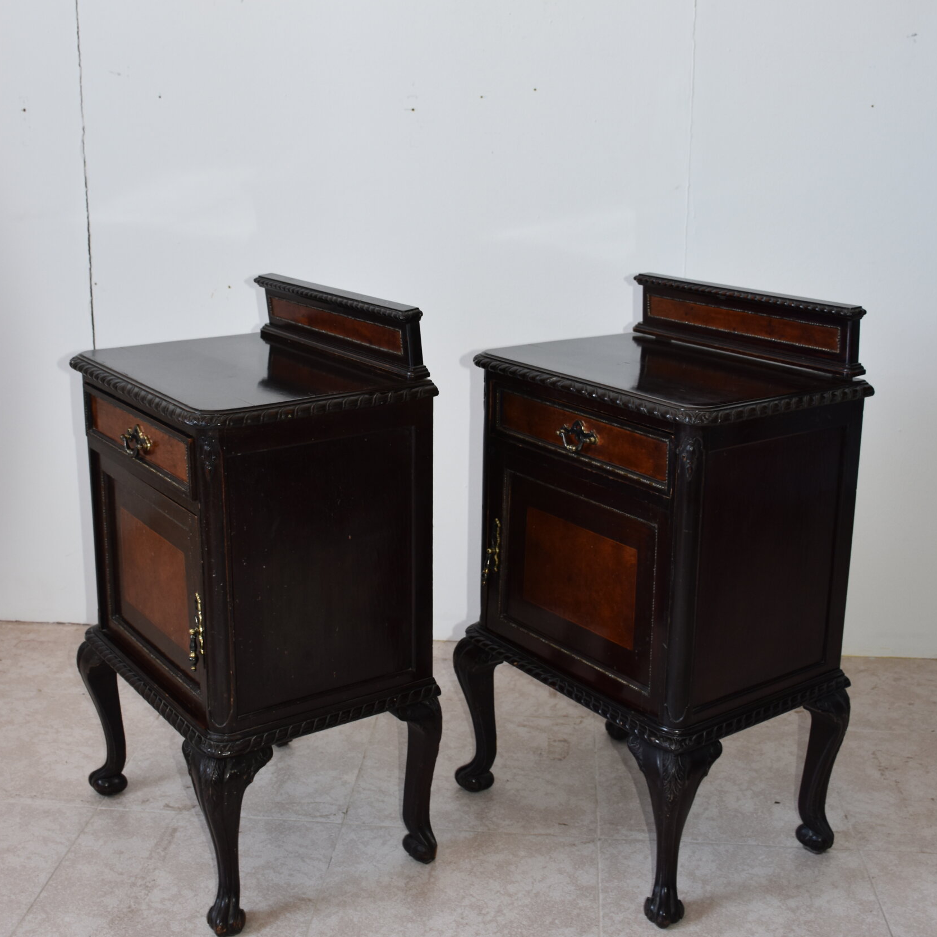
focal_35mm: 43
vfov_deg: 39.1
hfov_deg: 39.2
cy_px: 415
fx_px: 1317
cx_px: 472
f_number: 3.5
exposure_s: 1/60
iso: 400
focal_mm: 22
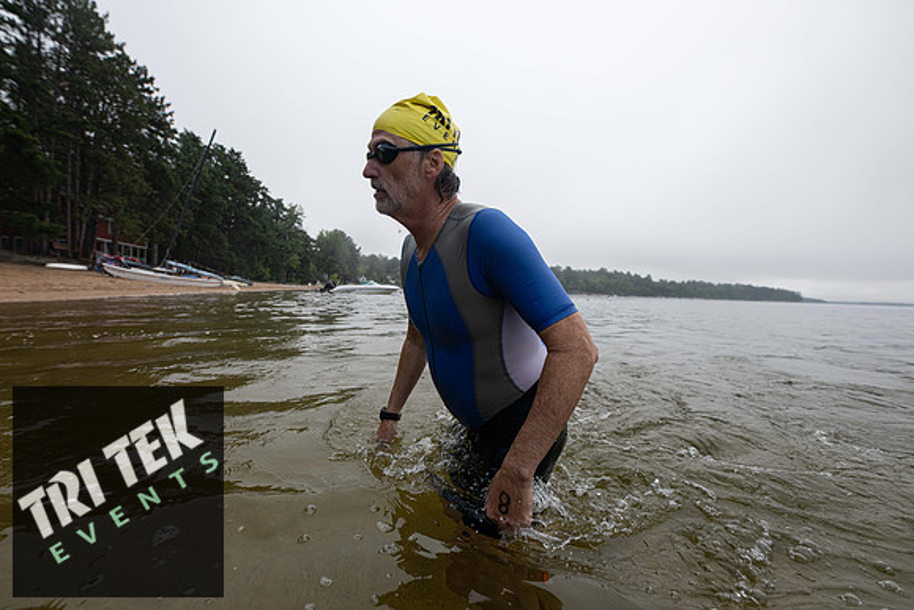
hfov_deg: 104.2
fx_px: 356
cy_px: 305
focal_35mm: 14
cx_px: 457
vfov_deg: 81.2
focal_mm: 14
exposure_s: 1/800
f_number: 4
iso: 320
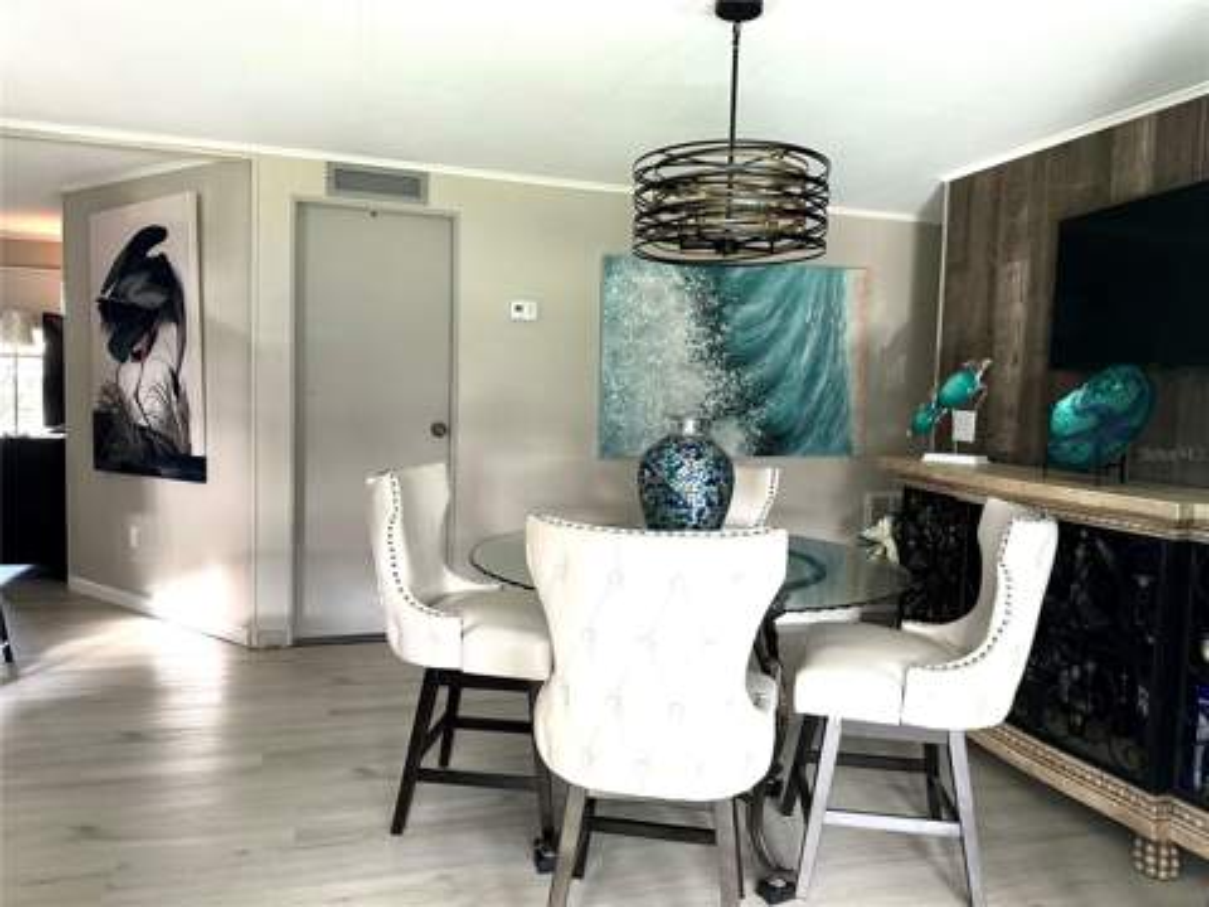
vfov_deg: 56.8
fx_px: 838
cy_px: 454
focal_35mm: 24
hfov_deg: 71.6
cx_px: 604
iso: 200
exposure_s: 1/120
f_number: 1.78
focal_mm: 6.86
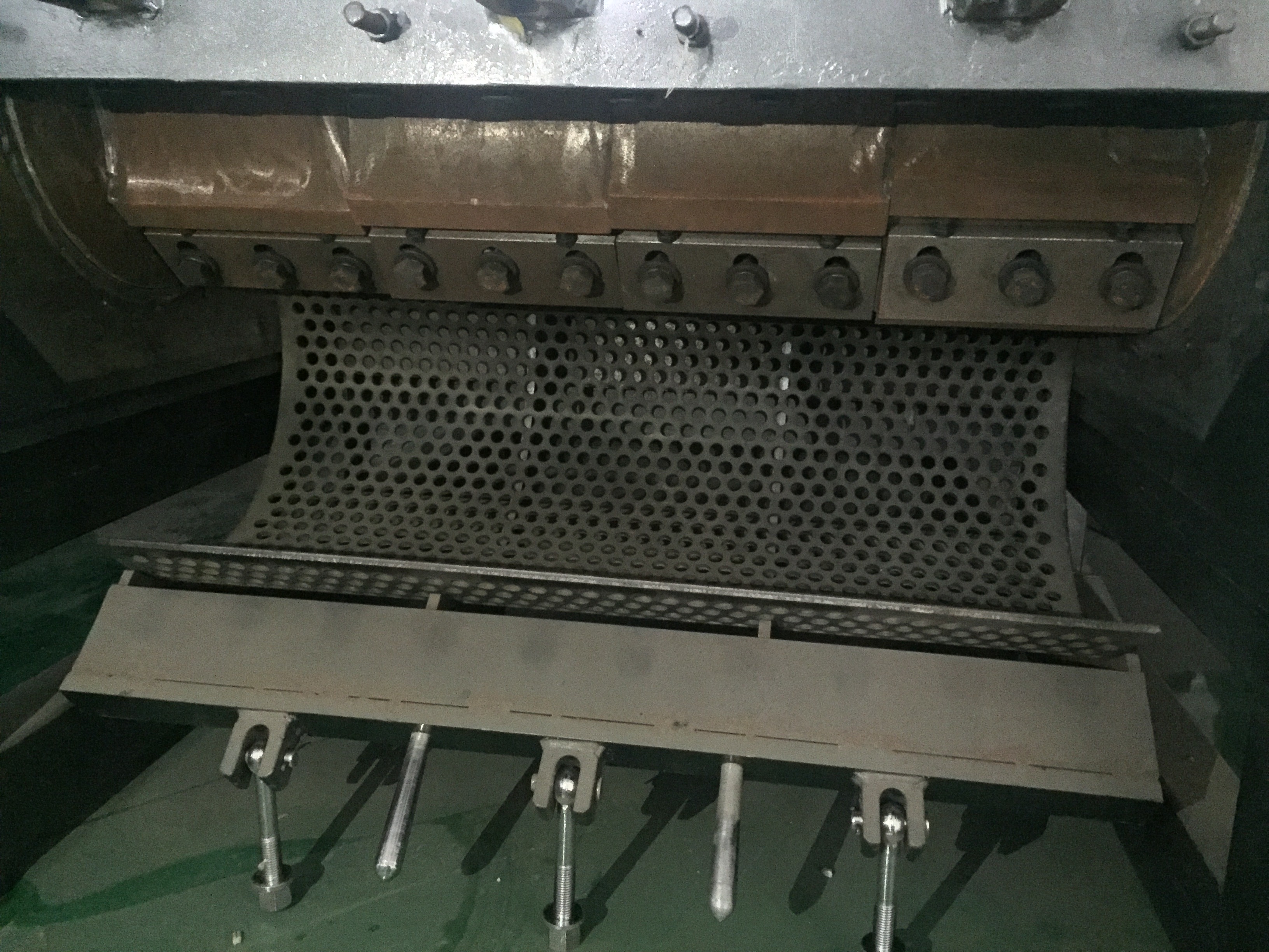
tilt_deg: -13.3
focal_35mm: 29
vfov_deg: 48.2
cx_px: 634
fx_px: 1063
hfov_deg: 61.7
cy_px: 476
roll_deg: -2.3
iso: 2000
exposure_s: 1/17
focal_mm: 4.15
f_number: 2.2
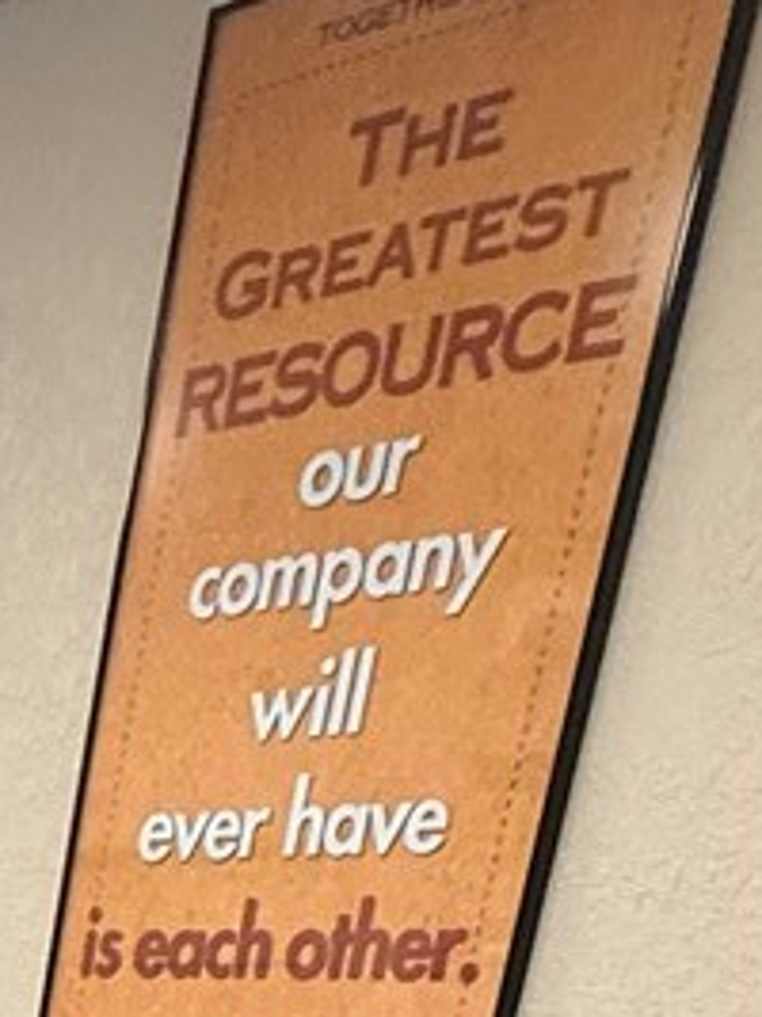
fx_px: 2467
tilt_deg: -21.9
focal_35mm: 84
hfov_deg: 13.8
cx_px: -926
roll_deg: -2.2
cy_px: 2034
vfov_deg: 17.1
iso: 200
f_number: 2.2
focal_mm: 2.22
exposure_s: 1/120
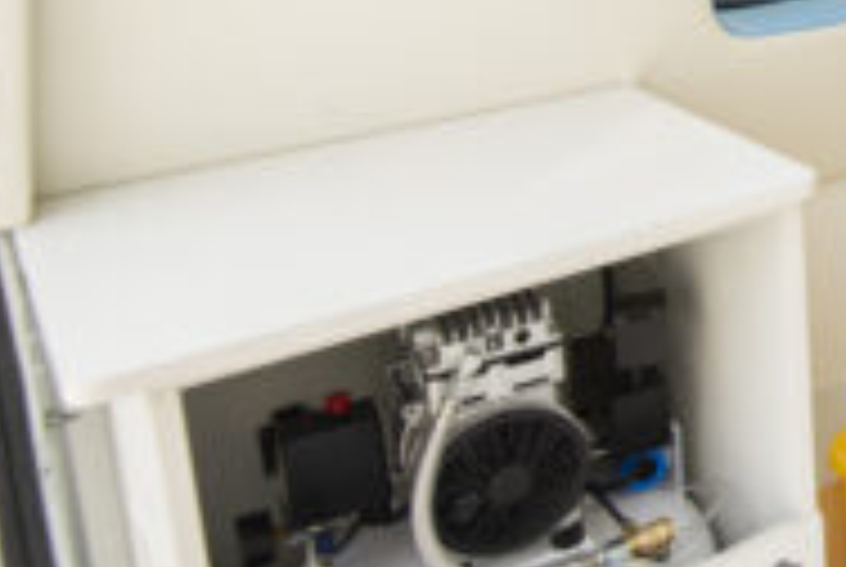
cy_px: -34
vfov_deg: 25.0
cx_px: 1287
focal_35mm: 51
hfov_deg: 26.8
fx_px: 1200
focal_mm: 16
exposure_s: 1/500
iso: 100
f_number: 4.5
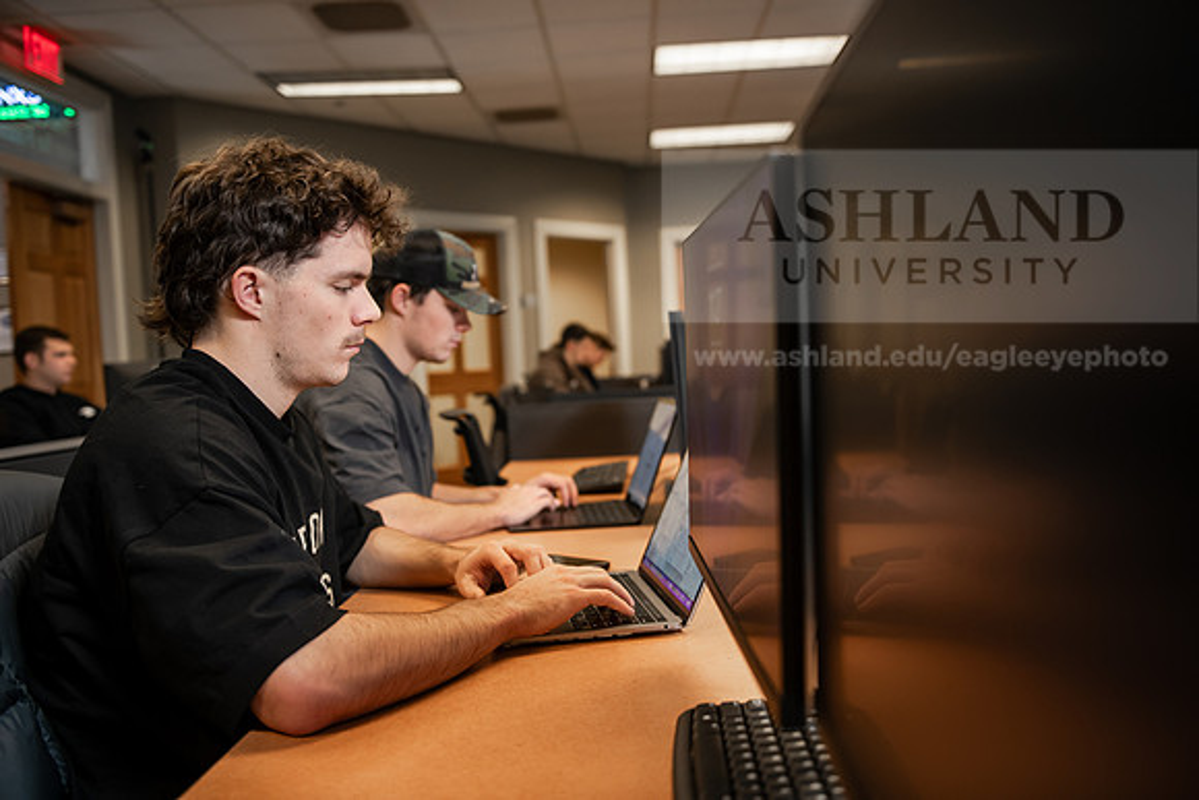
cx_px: 600
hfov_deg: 55.8
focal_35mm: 34
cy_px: 400
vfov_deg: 38.9
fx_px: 1133
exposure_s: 1/125
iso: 640
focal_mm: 34
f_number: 2.8
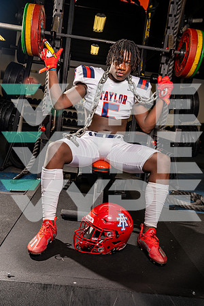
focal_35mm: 34
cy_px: 153
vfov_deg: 55.8
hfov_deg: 38.9
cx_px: 102
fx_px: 289
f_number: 5.6
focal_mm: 34
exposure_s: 1/500
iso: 320
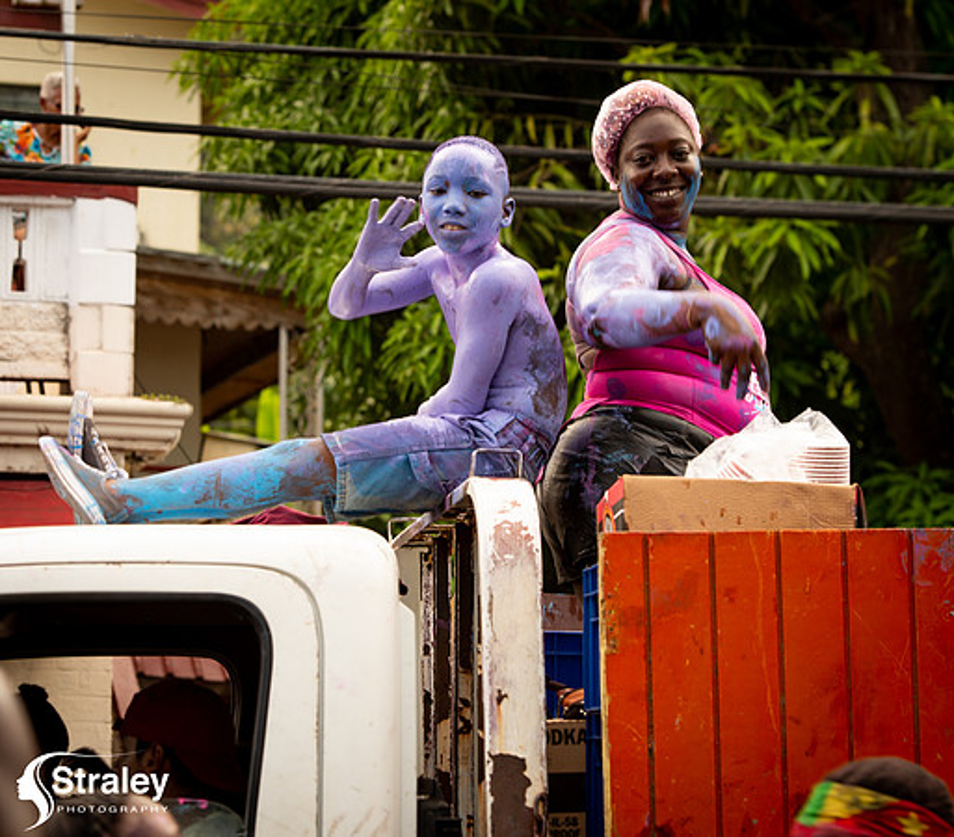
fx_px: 3708
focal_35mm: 126
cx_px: 379
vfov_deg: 12.9
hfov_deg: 14.6
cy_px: 369
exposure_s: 1/160
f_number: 5.6
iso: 200
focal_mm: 95
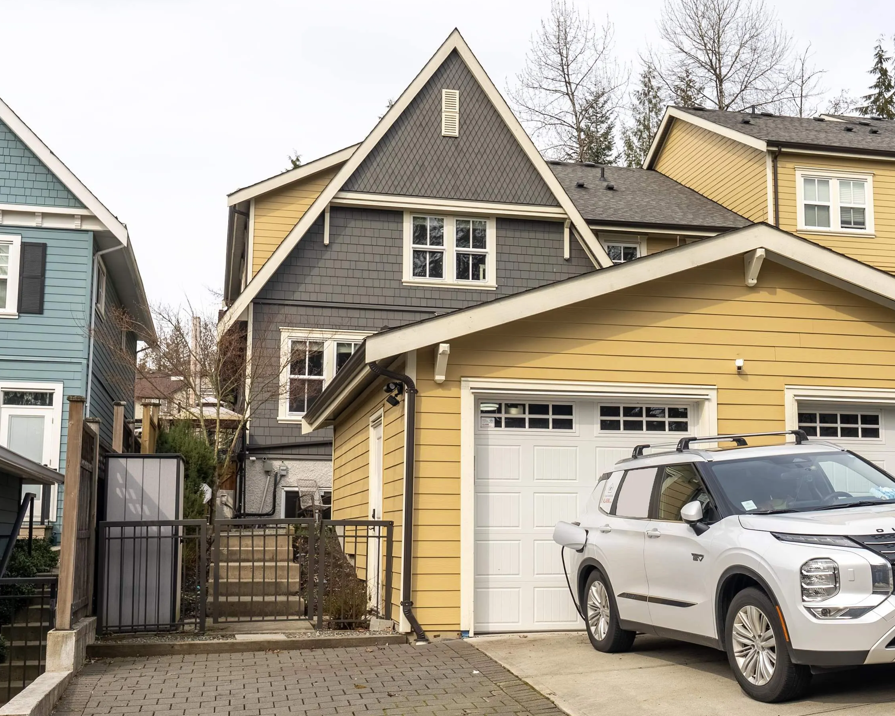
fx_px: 1192
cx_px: 522
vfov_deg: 33.4
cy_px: 381
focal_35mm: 45
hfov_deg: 41.0
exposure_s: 1/2000
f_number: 8
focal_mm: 35
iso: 100
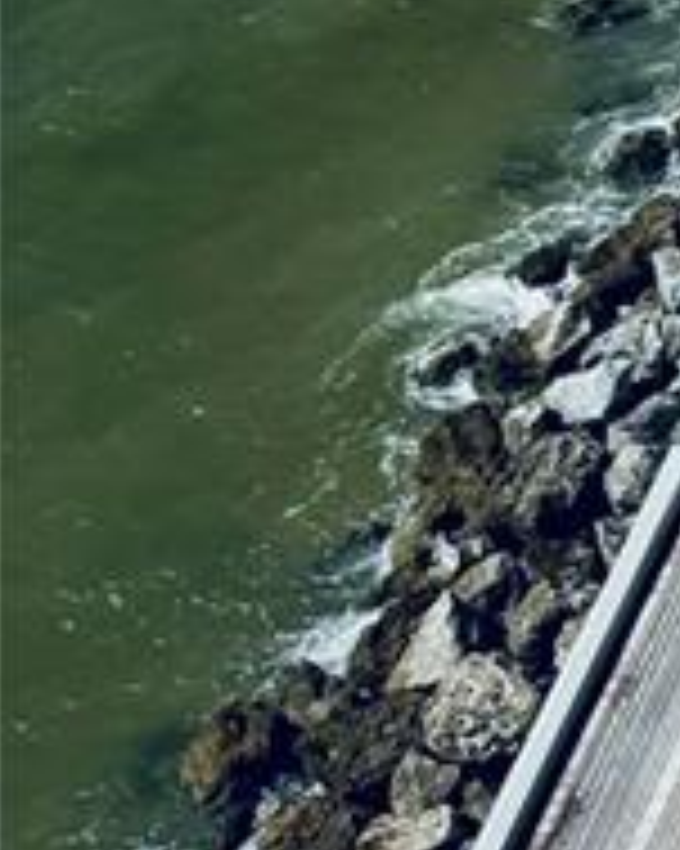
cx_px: 2022
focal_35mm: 149
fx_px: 3751
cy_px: -405
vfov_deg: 12.4
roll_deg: +2.4
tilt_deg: -32.0
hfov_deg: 8.6
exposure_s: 1/12346
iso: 64
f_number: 1.78
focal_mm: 6.76
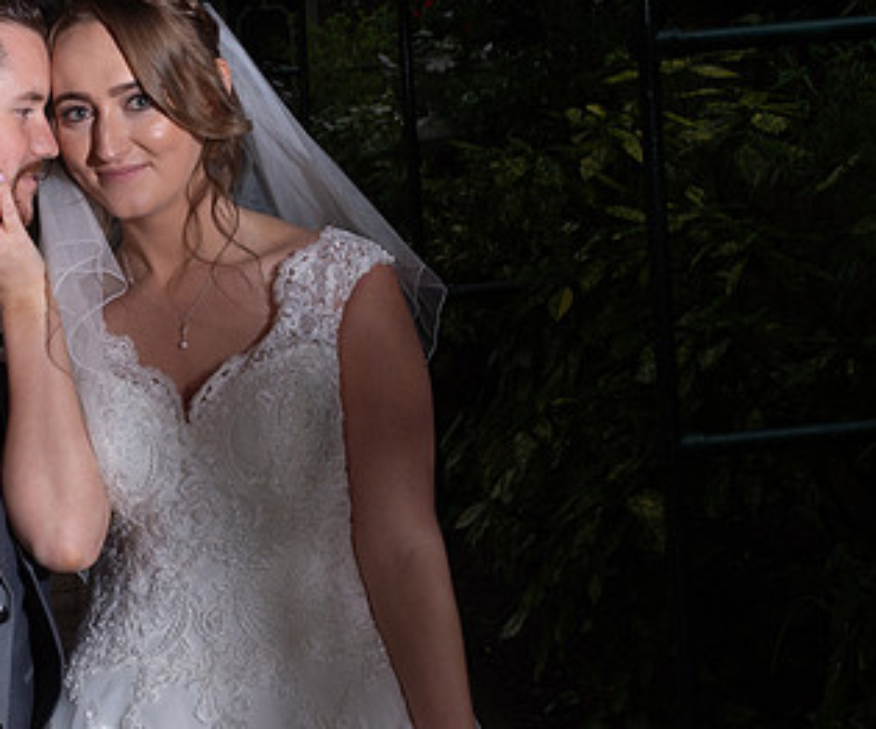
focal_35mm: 95
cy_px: 376
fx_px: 2502
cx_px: 164
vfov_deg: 16.6
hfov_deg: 19.6
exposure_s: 1/125
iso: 200
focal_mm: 35
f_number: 16
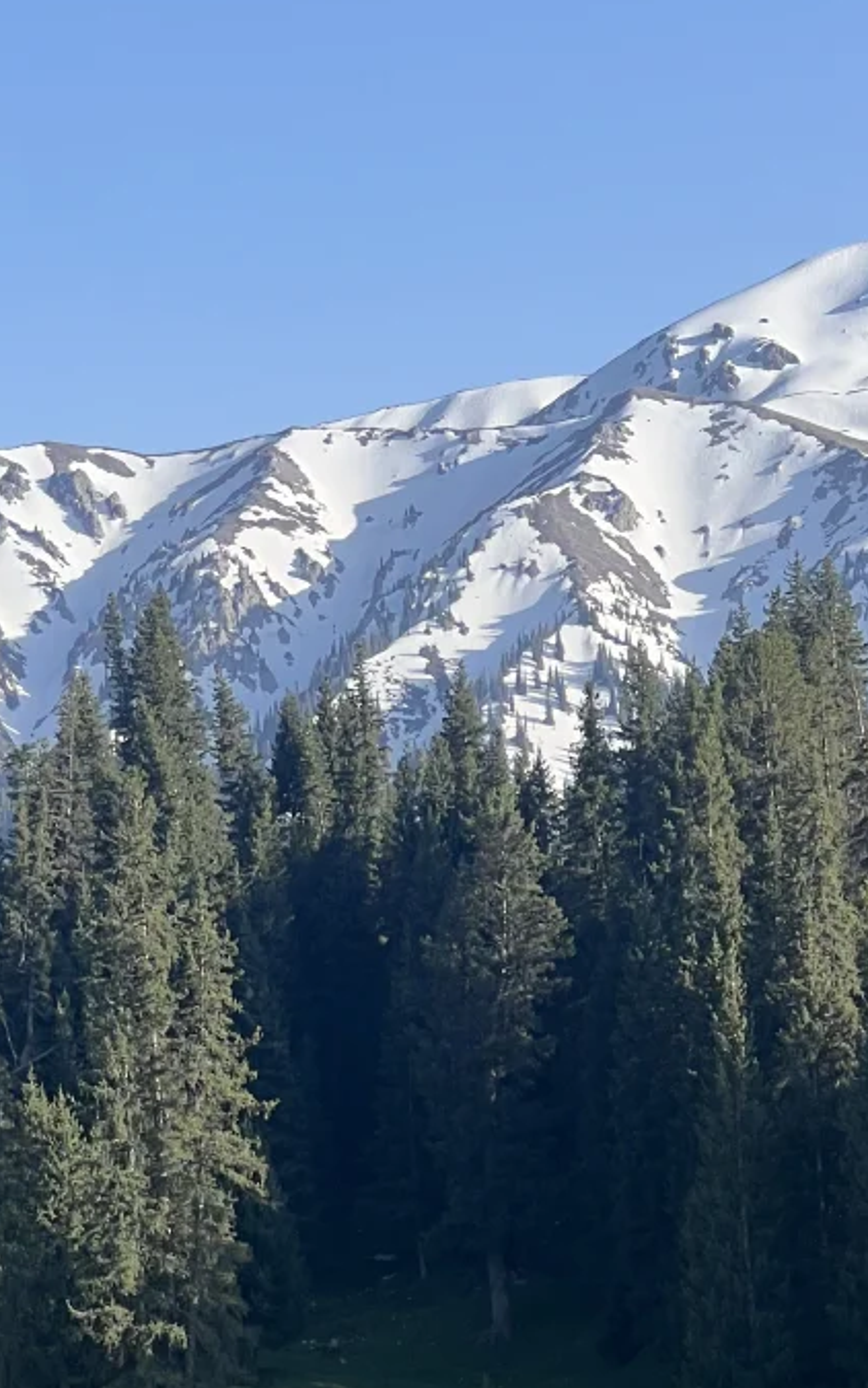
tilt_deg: +4.7
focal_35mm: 174
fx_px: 6584
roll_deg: +2.3
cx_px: 383
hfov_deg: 7.5
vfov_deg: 12.0
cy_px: 761
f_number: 2.8
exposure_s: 1/444
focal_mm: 9
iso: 32
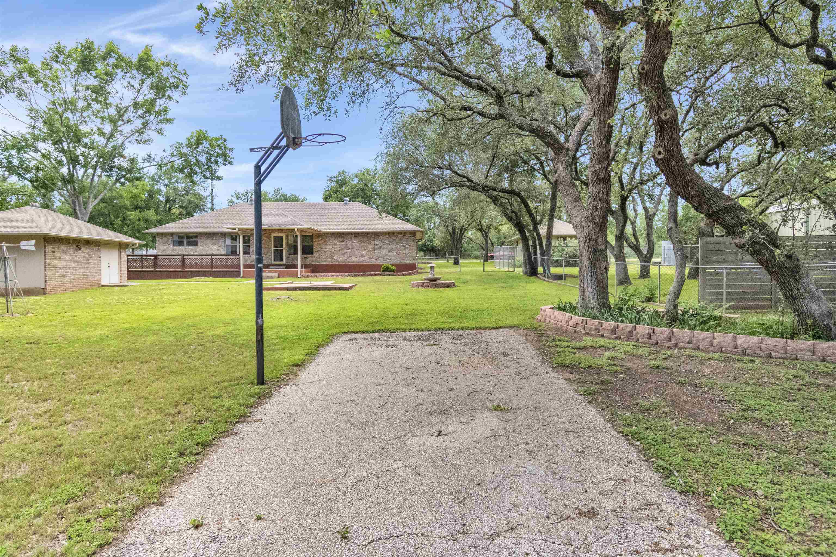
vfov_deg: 59.5
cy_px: 278
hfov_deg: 81.2
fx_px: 488
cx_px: 418
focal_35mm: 21
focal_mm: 14
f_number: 5
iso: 2500
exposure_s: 1/4000
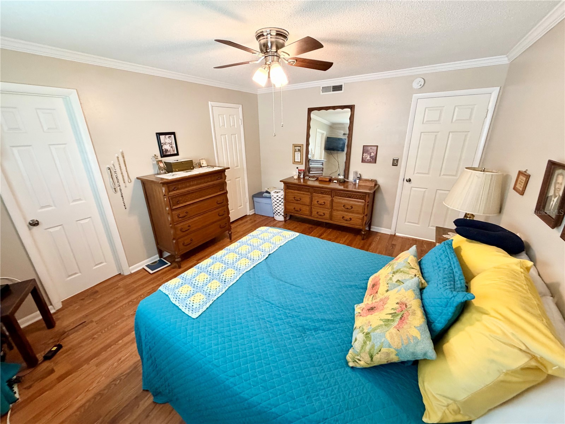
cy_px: 212
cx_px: 282
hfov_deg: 102.1
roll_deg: +1.5
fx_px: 229
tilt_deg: -18.5
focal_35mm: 14
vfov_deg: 85.7
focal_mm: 2.22
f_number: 2.2
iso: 320
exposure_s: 1/60
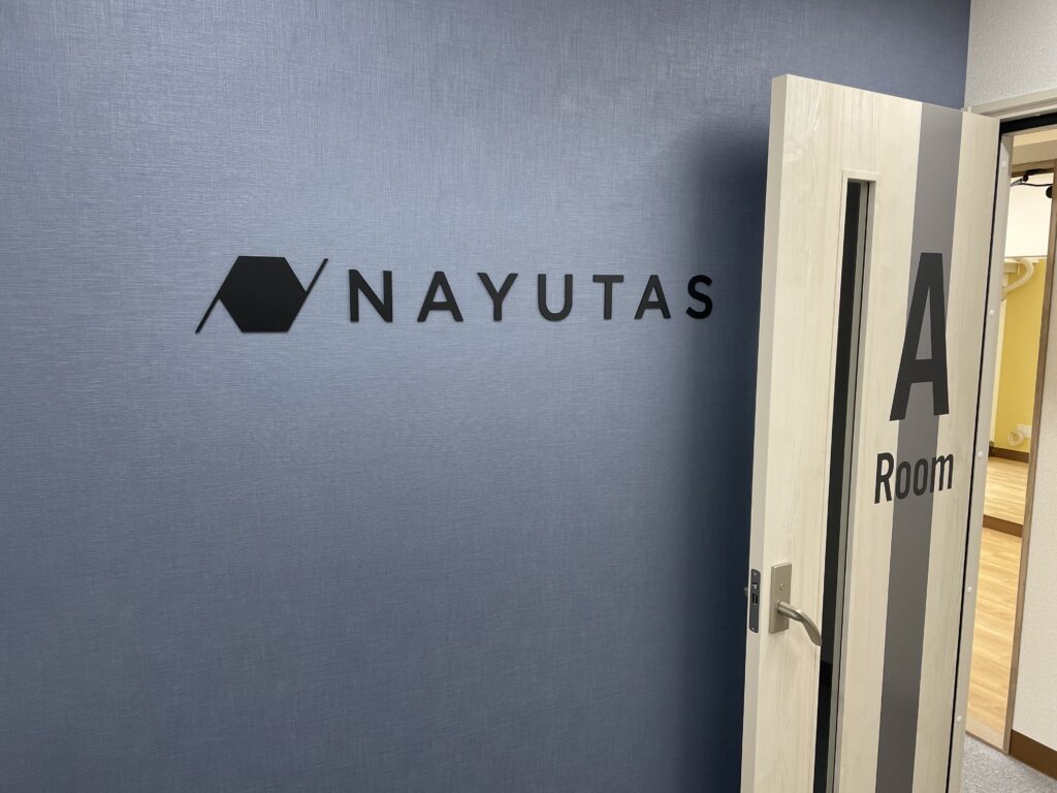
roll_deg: -0.2
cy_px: 396
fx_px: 794
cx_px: 528
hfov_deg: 67.3
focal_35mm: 26
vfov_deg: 53.1
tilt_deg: -7.0
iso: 100
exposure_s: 1/121
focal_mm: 4.2
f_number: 1.6
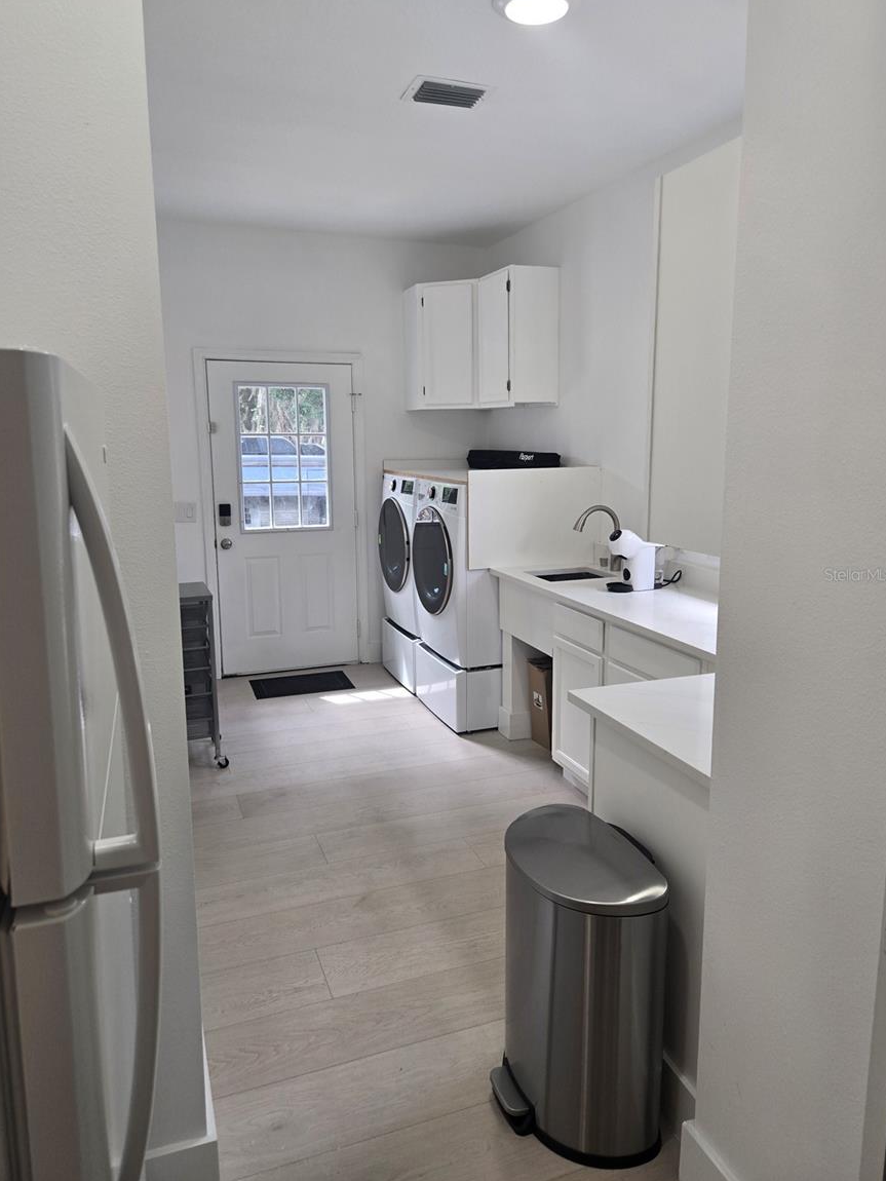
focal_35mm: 24
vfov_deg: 71.6
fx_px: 819
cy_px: 574
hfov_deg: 56.8
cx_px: 435
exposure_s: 1/120
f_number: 1.8
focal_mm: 5.4
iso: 64
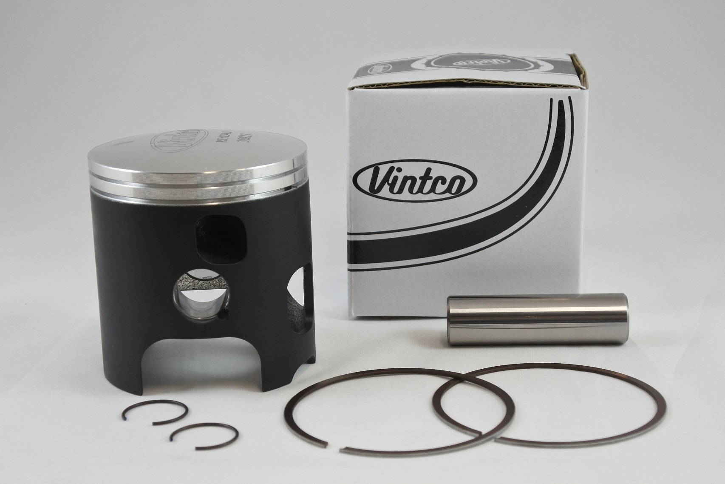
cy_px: 242
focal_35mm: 55
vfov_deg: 24.6
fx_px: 1108
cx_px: 362
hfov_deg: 36.2
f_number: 4.8
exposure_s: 1/125
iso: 450
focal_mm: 20.6
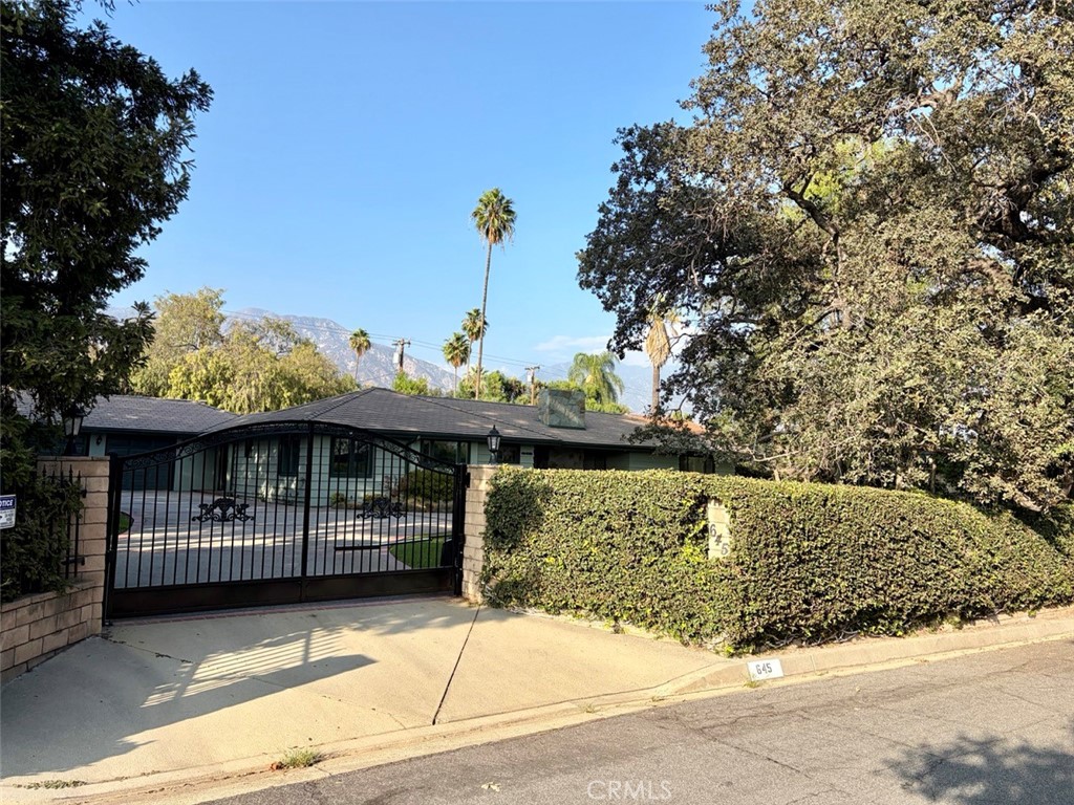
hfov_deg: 67.3
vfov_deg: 53.1
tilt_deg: +6.0
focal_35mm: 26
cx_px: 537
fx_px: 807
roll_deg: -0.1
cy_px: 402
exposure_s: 1/1706
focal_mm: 5.96
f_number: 1.6
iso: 50
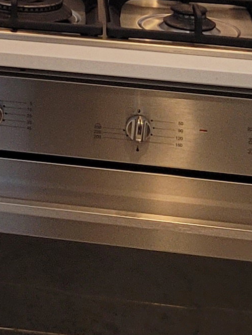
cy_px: -295
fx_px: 1524
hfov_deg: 8.9
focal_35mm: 157
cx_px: -268
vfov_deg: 11.5
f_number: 1.8
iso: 200
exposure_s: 1/100
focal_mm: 5.4
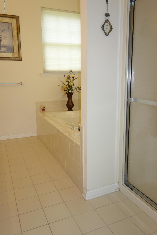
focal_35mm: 29
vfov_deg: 63.7
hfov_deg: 45.0
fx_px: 190
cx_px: 81
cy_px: 115
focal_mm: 10.4
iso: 125
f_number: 2
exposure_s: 1/100
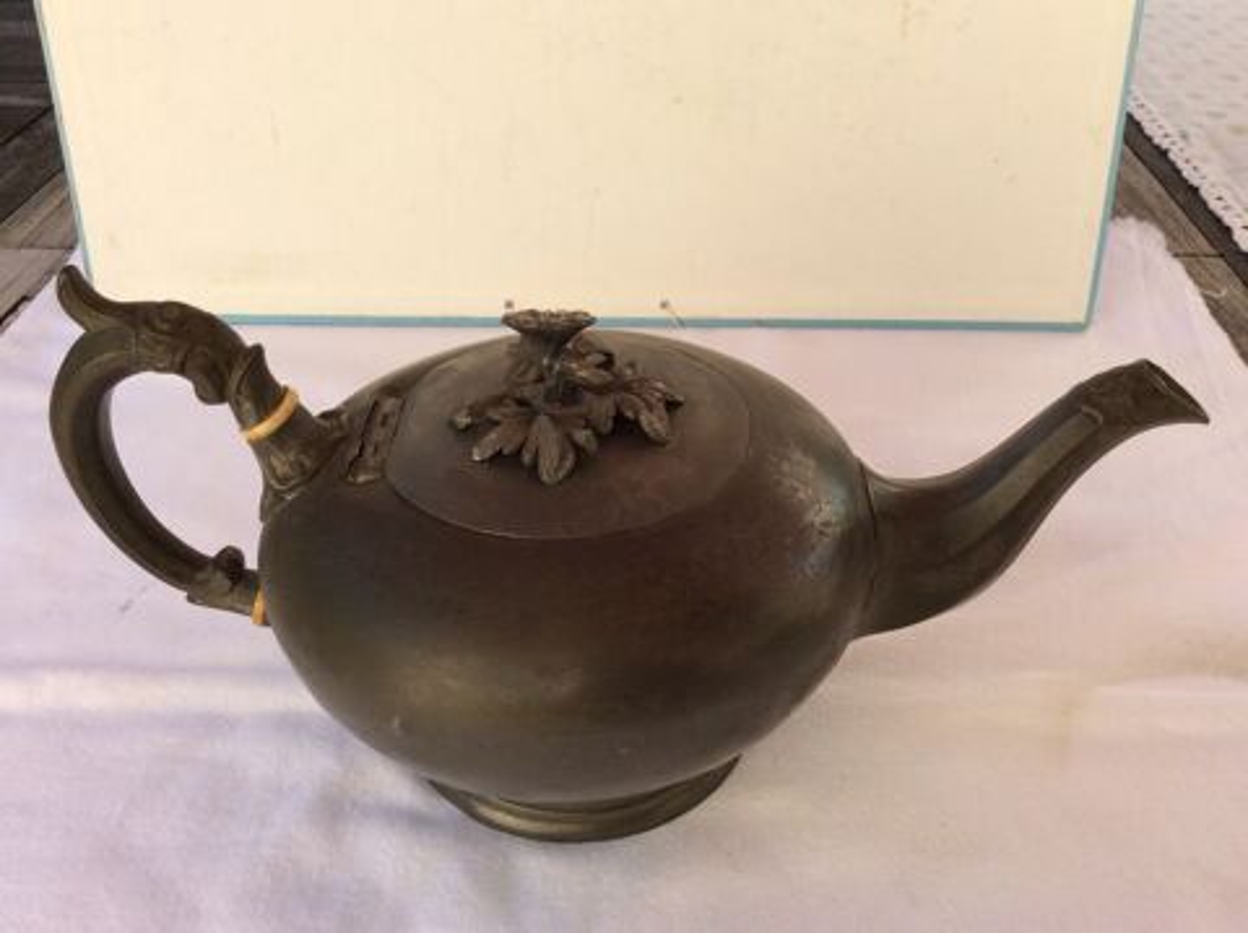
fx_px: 1153
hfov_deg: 56.9
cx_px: 624
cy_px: 466
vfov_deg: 44.1
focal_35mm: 32
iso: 32
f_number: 2.4
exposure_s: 1/295
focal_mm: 3.3
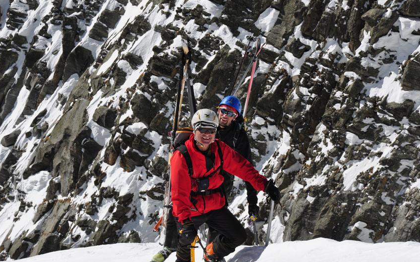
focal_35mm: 146
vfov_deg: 9.0
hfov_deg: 14.4
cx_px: 208
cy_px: 139
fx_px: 1666
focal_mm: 85
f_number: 14
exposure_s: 1/400
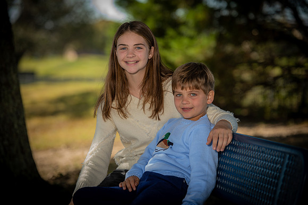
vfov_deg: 9.8
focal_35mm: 140
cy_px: 102
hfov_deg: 14.7
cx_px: 154
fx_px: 1197
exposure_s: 1/250
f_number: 3.5
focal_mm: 140
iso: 50
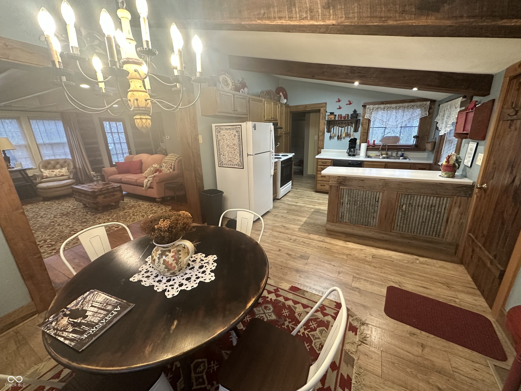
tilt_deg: -17.3
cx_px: 260
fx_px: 211
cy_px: 196
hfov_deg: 102.1
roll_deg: +1.0
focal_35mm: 14
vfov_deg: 85.7
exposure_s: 1/60
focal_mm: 2.22
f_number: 2.2
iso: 400
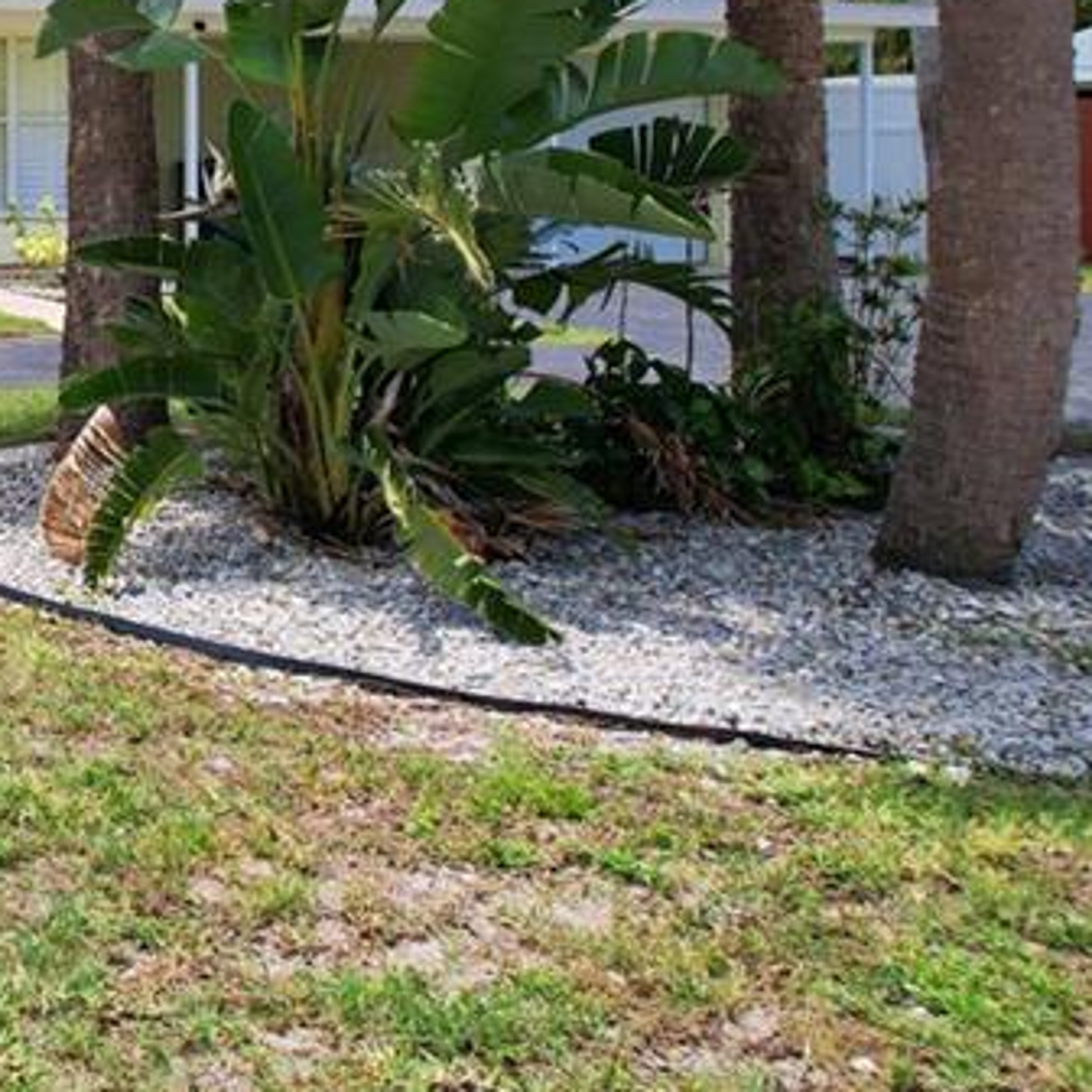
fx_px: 2034
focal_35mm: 57
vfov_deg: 28.9
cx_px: -488
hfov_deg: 24.4
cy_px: 127
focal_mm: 8.38
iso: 200
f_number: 2.8
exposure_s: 1/2500
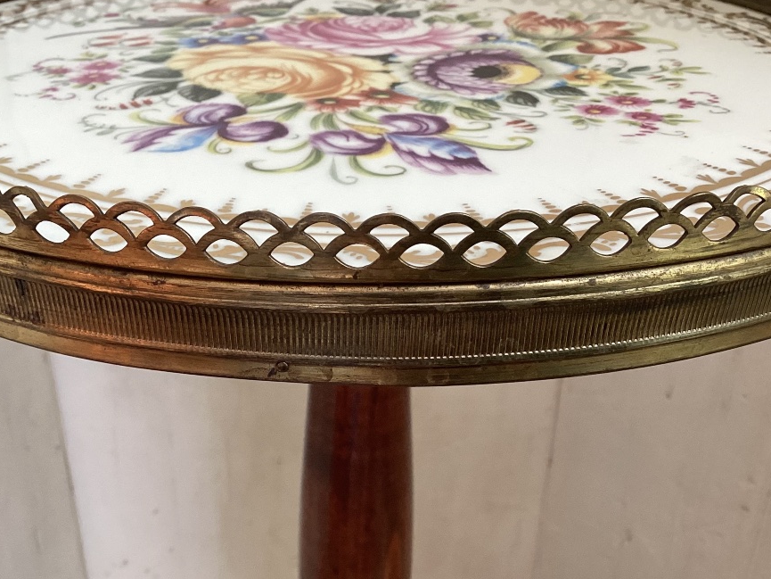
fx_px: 958
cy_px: 339
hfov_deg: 43.8
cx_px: 339
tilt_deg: -31.3
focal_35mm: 43
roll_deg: -3.6
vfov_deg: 33.5
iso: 100
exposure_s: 1/50
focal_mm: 3.3
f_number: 2.4
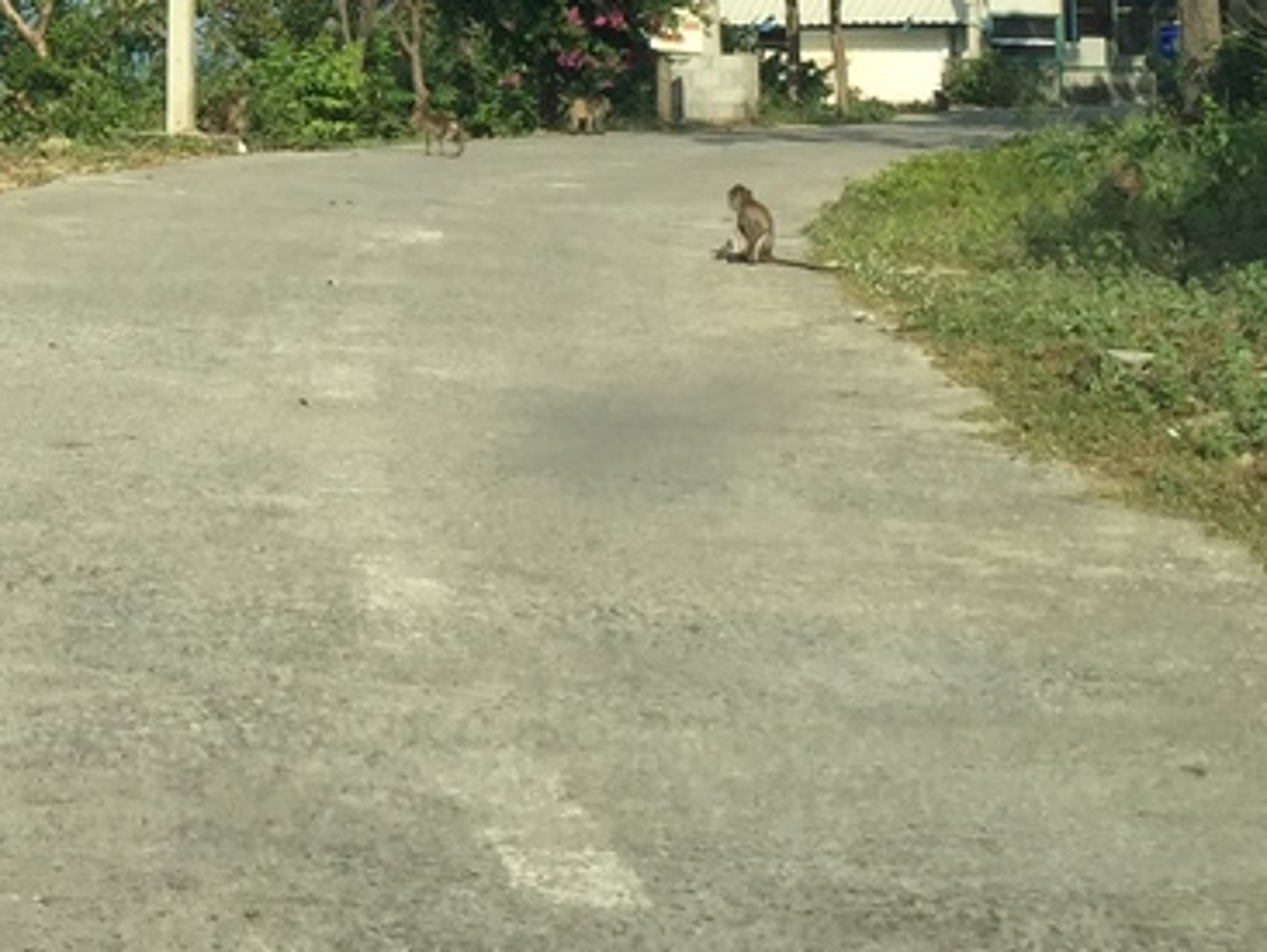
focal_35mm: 95
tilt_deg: +2.8
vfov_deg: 15.0
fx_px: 3479
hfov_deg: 19.2
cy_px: -190
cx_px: -357
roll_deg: -1.6
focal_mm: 4.15
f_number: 2.2
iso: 32
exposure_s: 1/590
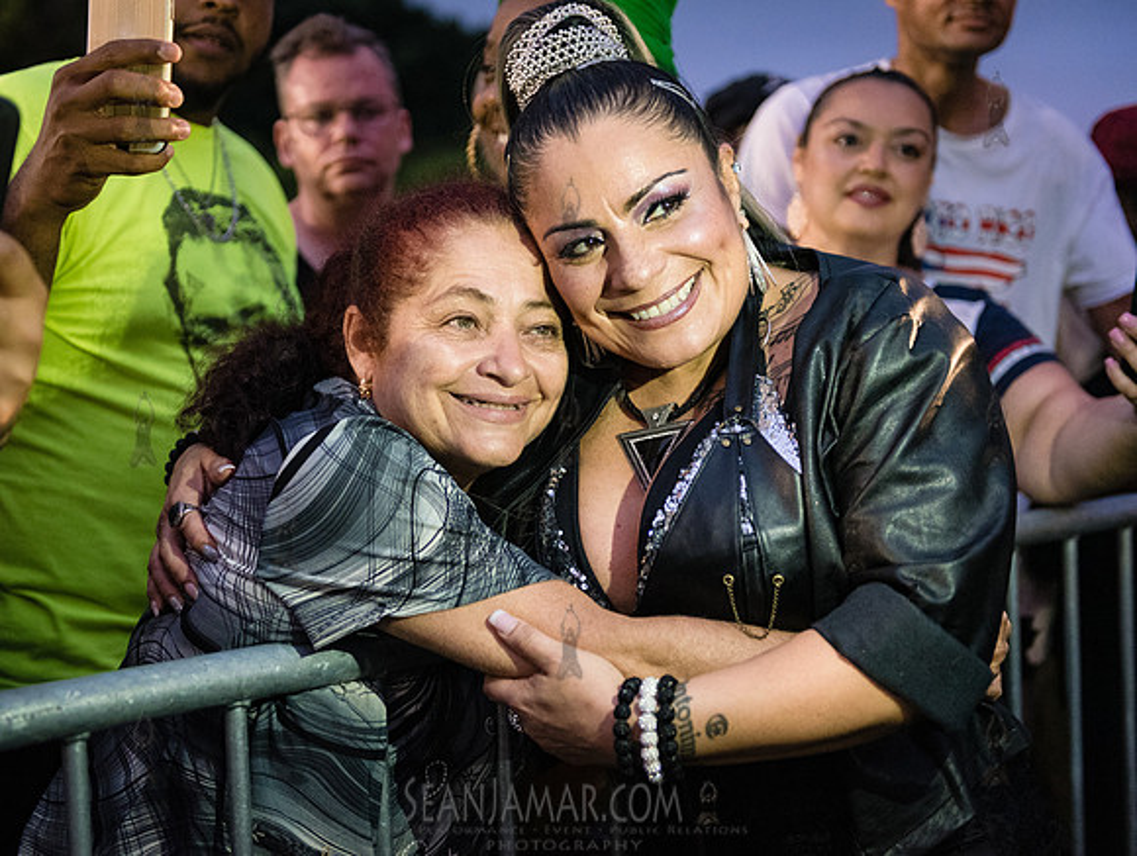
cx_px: 472
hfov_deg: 35.5
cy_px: 413
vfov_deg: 27.2
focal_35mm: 54
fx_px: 1773
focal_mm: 48
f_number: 2.8
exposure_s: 1/125
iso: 5000
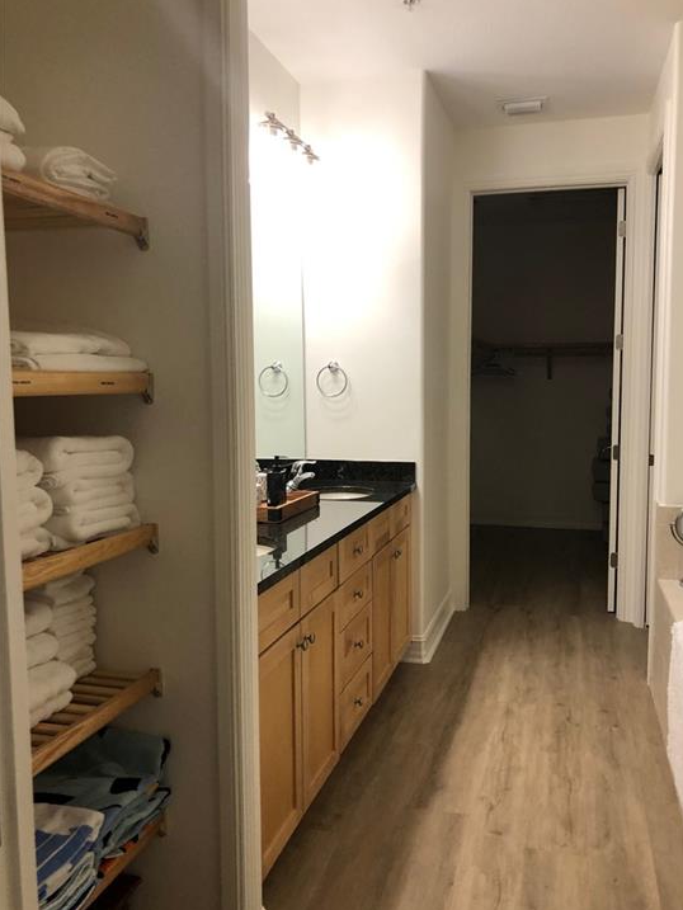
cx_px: 362
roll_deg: +1.3
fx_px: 789
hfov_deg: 46.8
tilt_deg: -0.9
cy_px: 459
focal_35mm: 30
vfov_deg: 60.0
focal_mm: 3.99
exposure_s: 1/30
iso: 32
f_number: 1.8
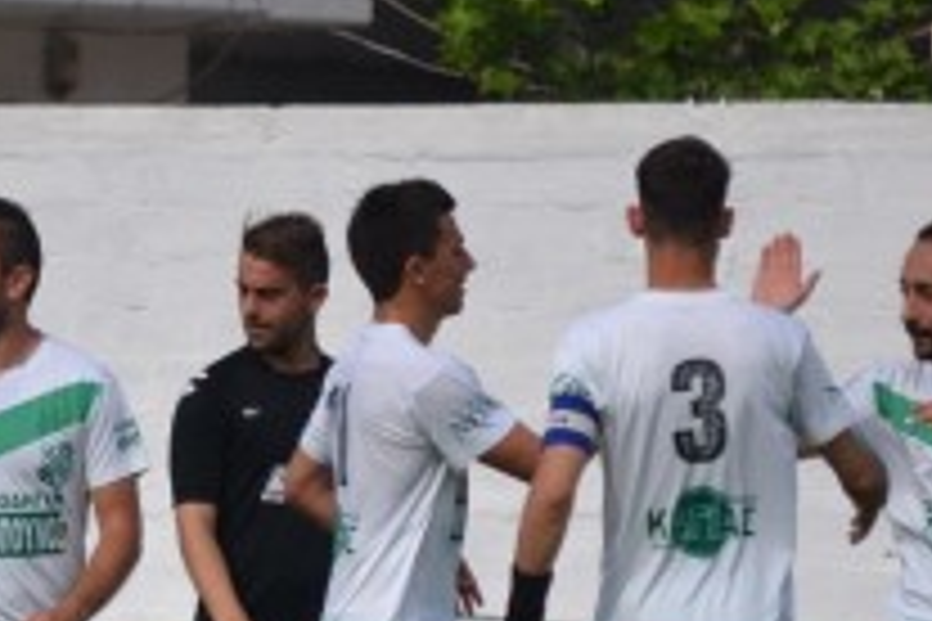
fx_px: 24748
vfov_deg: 1.4
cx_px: 158
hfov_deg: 2.2
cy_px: 666
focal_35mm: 956
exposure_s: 1/1600
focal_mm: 200
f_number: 6.3
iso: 400
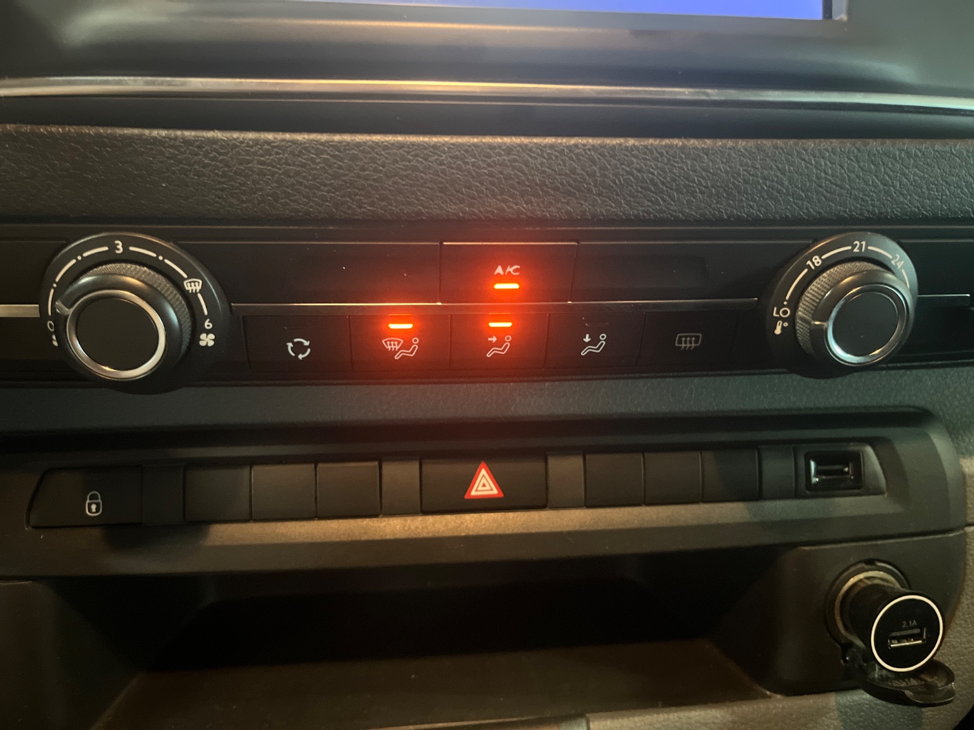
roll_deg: -1.3
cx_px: 487
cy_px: 365
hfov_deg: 67.3
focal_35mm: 26
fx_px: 732
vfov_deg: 53.1
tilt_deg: -24.9
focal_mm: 5.1
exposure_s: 1/14
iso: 2000
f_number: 1.6
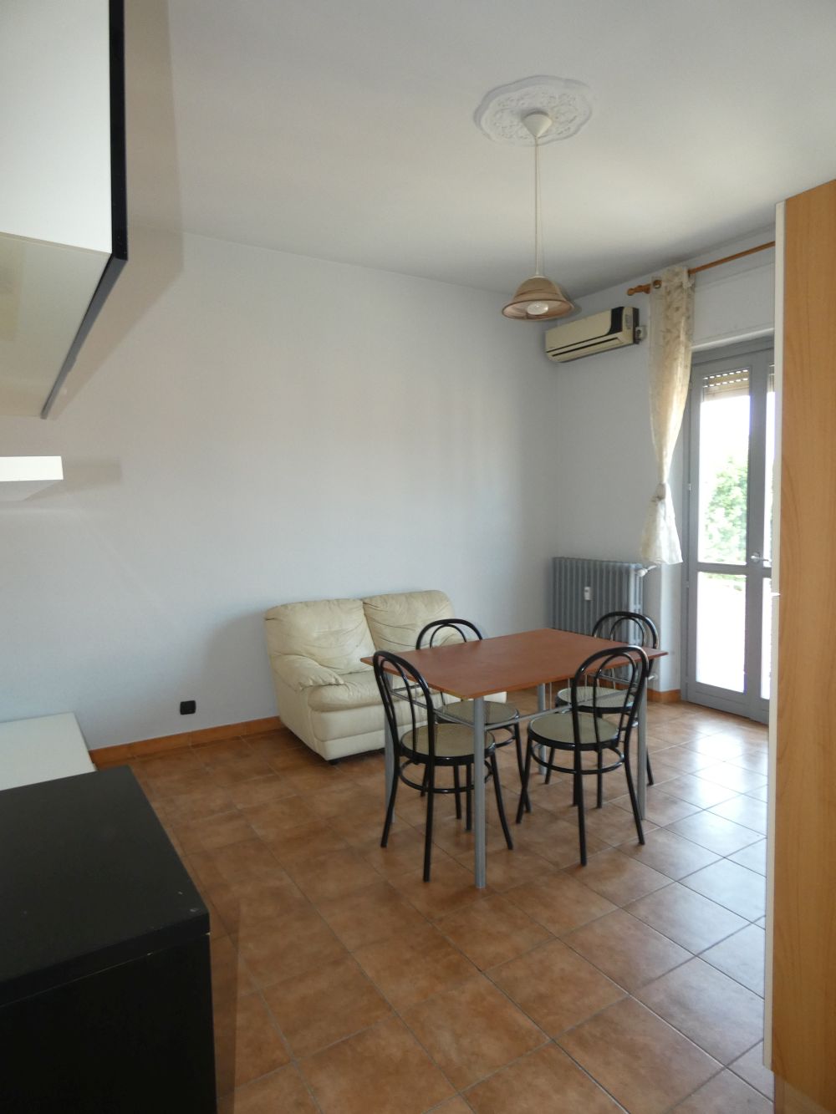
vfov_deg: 81.7
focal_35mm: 20
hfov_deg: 66.0
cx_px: 418
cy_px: 557
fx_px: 644
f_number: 2.8
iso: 200
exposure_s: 1/60
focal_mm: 3.6
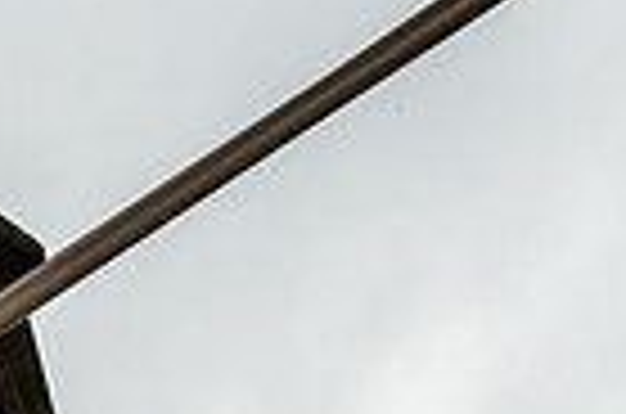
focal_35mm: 142
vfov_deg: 9.3
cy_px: 698
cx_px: -500
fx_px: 2464
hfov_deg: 13.1
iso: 125
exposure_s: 1/320
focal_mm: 34
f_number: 10
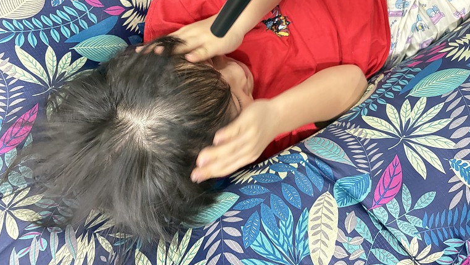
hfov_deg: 66.1
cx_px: 231
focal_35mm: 29
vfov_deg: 39.7
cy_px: 89
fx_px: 361
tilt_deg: -77.0
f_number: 1.6
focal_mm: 5.96
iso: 800
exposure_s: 1/30
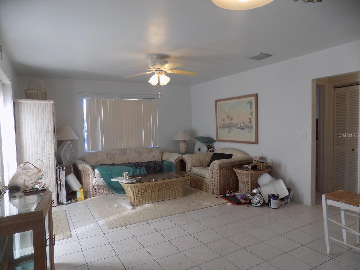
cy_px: 135
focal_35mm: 23
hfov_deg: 73.9
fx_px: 239
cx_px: 180
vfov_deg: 58.9
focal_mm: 4
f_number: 3.1
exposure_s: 1/30
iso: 80
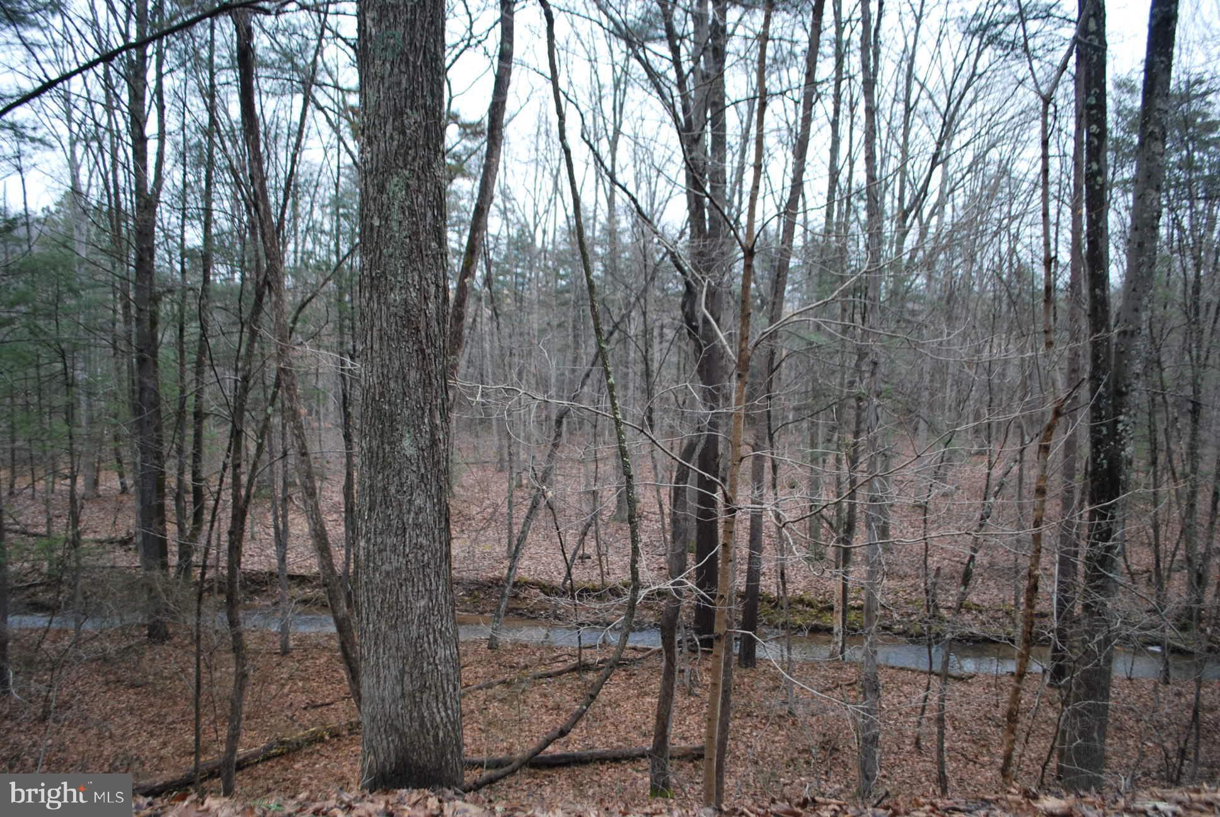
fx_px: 916
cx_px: 610
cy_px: 408
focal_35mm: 27
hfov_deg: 67.3
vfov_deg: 48.0
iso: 200
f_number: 3.5
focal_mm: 18
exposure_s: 1/160
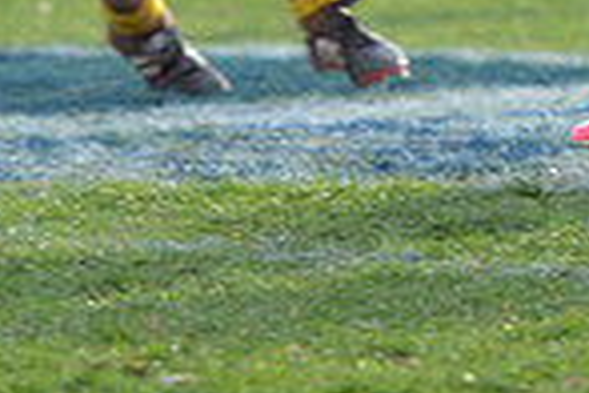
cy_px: -355
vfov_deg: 2.0
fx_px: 11288
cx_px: 509
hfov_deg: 3.0
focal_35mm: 690
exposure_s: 1/500
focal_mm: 175
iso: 640
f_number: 2.8
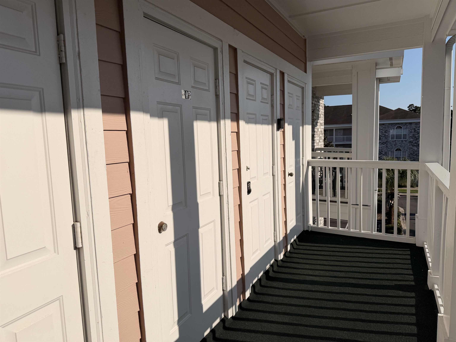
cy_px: 171
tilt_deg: -6.1
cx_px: 228
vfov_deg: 56.8
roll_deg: +1.6
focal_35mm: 24
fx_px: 316
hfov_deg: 71.6
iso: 80
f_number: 1.78
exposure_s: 1/14286
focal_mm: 6.76
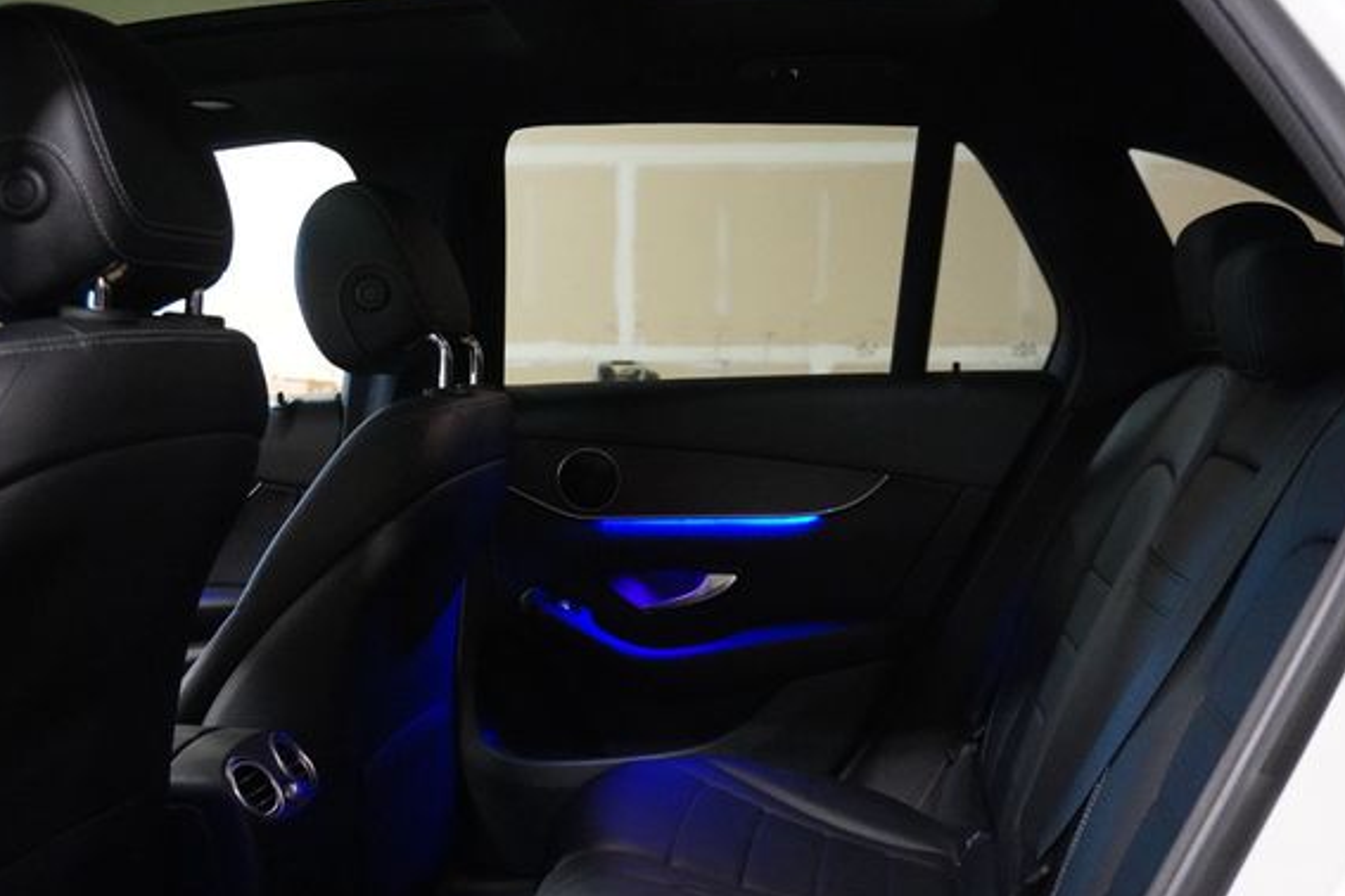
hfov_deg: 44.5
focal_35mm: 44
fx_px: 1644
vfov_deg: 30.5
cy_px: 439
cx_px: 619
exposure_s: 1/25
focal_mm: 26
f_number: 4.5
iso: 6400
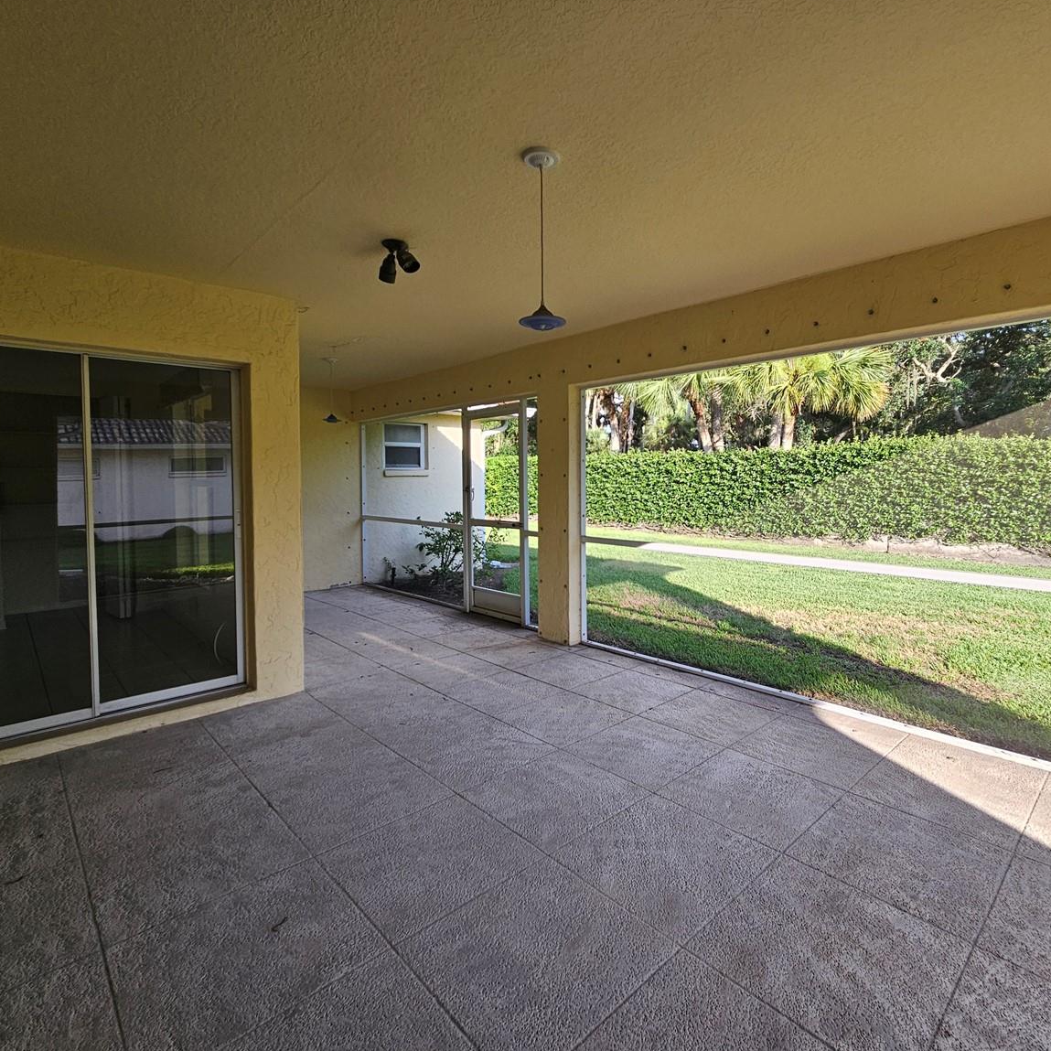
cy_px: 506
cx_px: 585
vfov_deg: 87.4
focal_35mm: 16
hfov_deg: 87.1
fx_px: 550
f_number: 2.2
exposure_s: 1/179
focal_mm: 2.2
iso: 50
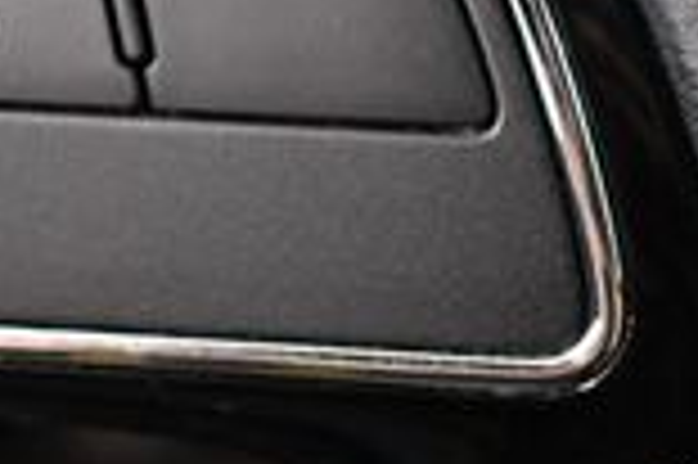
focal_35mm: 140
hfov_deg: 14.5
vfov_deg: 9.6
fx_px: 2712
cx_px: 68
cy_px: -104
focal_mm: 23
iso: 5000
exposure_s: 1/60
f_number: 3.8
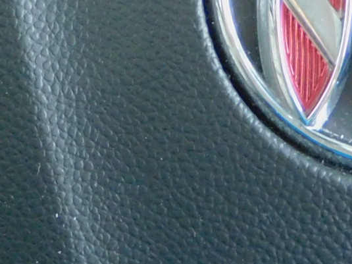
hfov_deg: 9.8
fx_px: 1942
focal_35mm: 191
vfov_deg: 7.6
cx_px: -300
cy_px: -192
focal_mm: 8.1
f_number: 4
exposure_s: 1/25
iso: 400
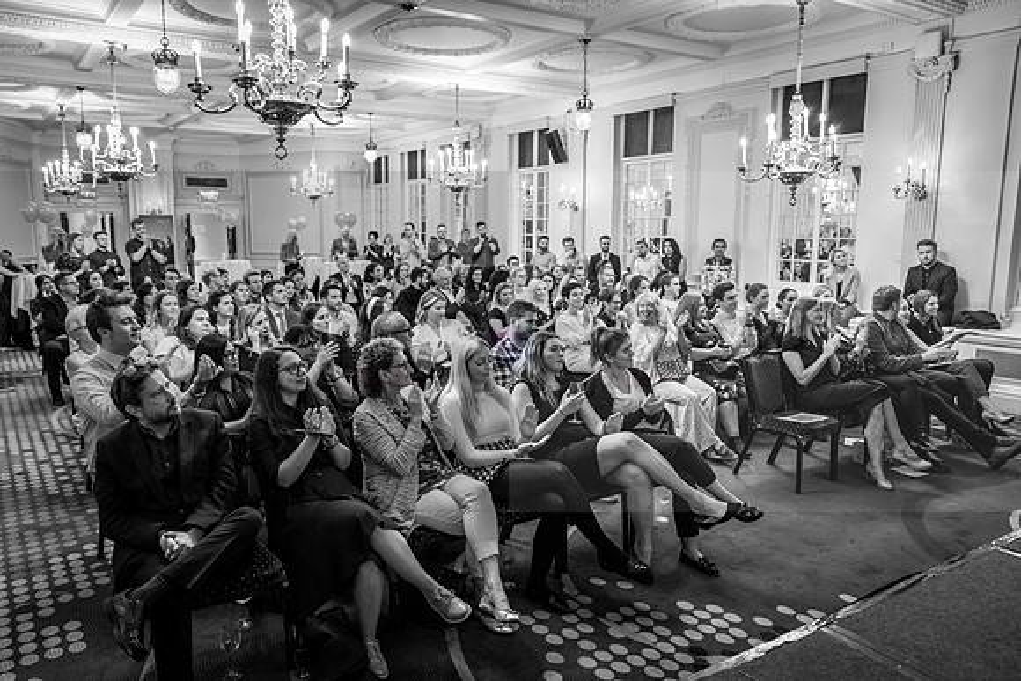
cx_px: 488
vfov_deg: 47.6
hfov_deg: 66.9
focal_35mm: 27
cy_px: 341
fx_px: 772
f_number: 2.8
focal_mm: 26
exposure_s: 1/60
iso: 3200
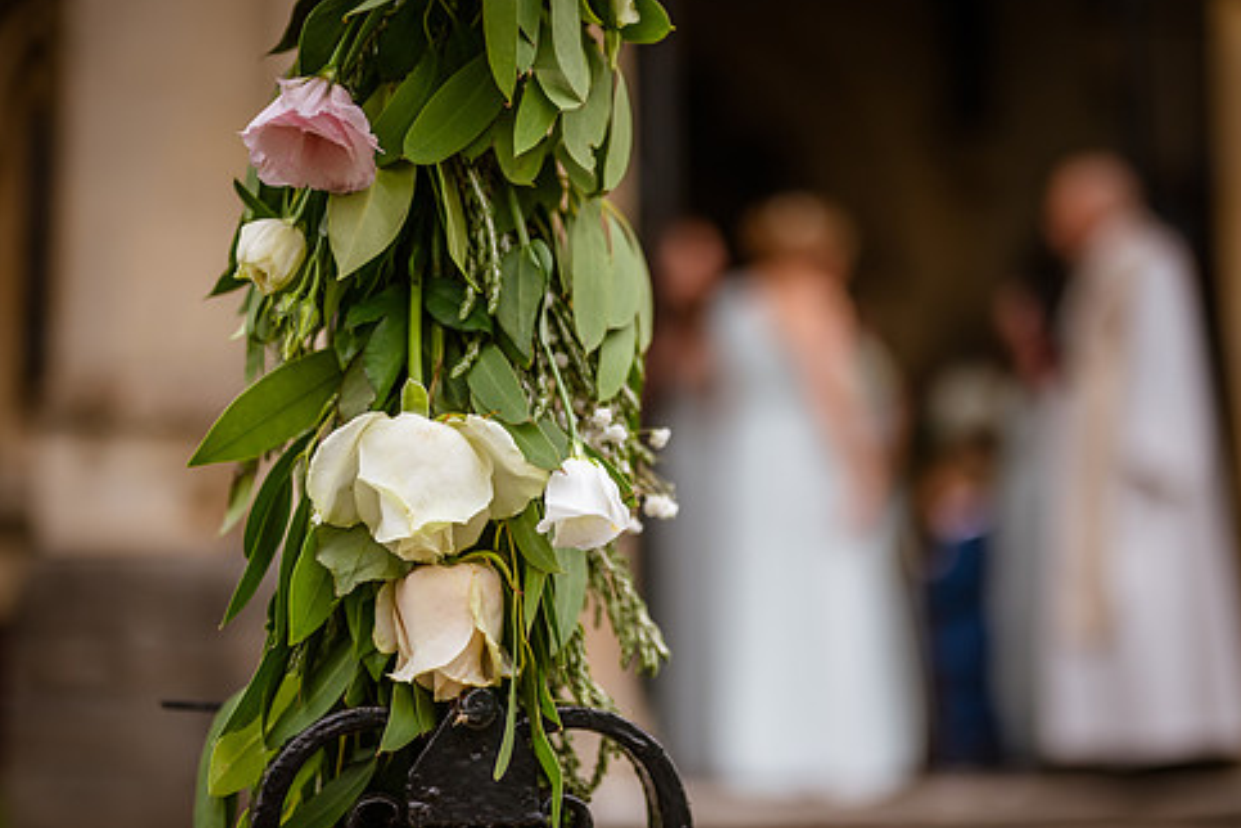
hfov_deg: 33.4
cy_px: 417
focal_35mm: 60
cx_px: 640
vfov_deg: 22.6
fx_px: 2068
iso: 280
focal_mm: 50
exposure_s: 1/8000
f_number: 1.8
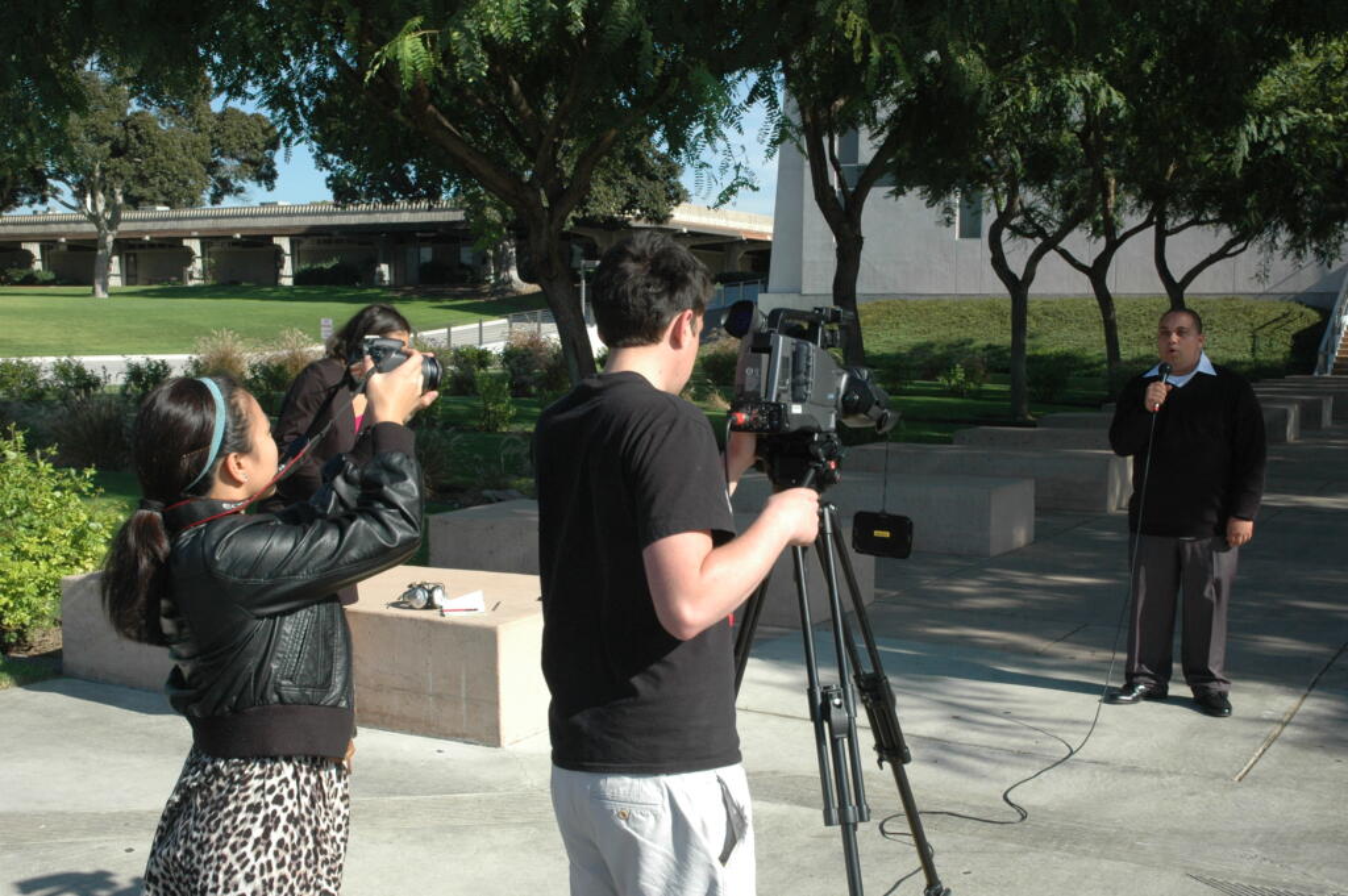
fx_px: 1627
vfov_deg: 30.8
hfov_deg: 45.0
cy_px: 448
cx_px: 674
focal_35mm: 44
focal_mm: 29
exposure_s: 1/320
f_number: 10
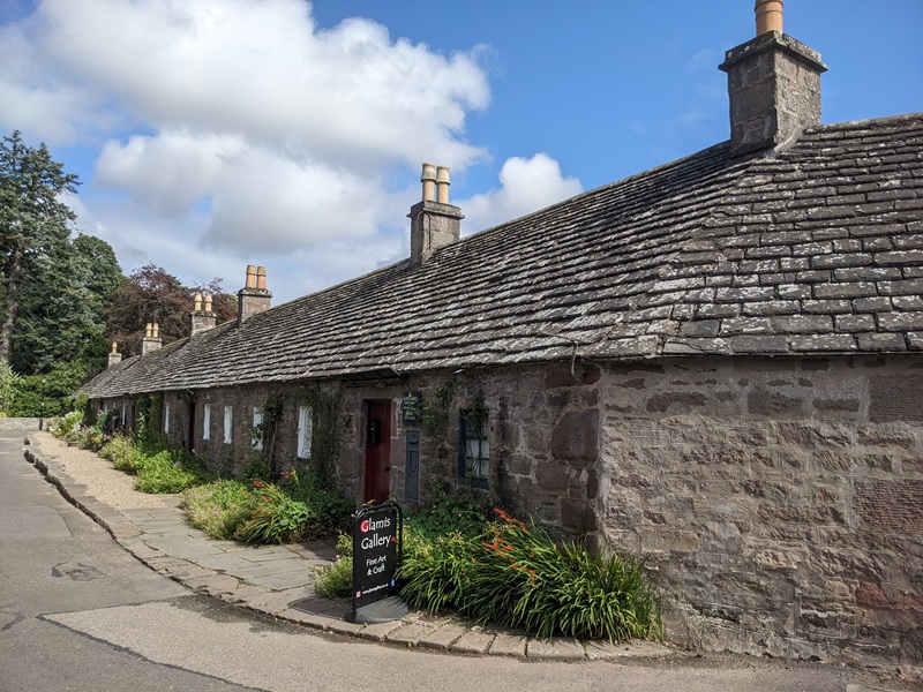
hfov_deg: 65.3
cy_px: 346
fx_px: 720
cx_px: 462
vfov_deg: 51.4
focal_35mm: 27
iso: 64
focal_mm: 4.38
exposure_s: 1/3906
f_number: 1.73
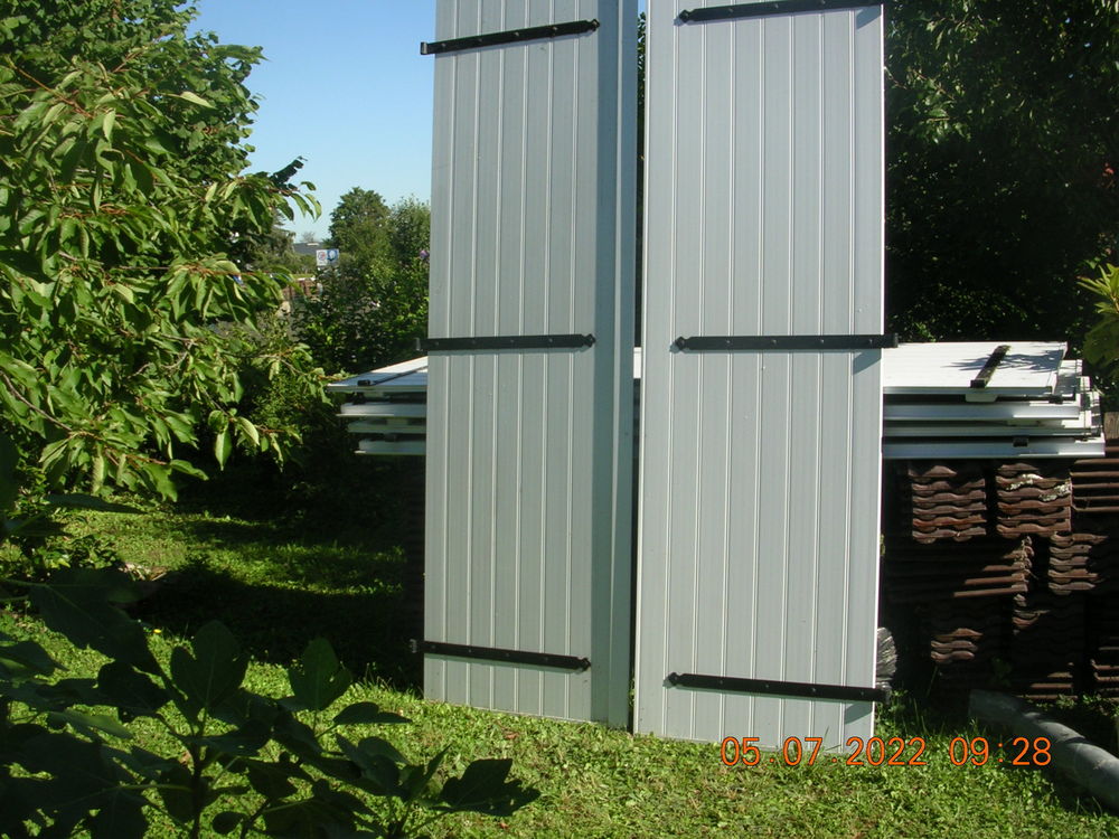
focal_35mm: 38
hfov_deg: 49.0
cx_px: 560
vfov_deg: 37.7
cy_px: 420
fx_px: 1228
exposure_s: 1/236
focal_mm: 5.8
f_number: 5.6
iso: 50
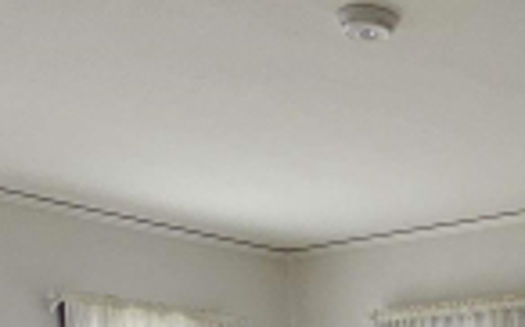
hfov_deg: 30.4
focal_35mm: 63
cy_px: 557
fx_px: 901
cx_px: 516
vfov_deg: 17.4
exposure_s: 1/60
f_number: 2.2
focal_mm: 1.74
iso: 320
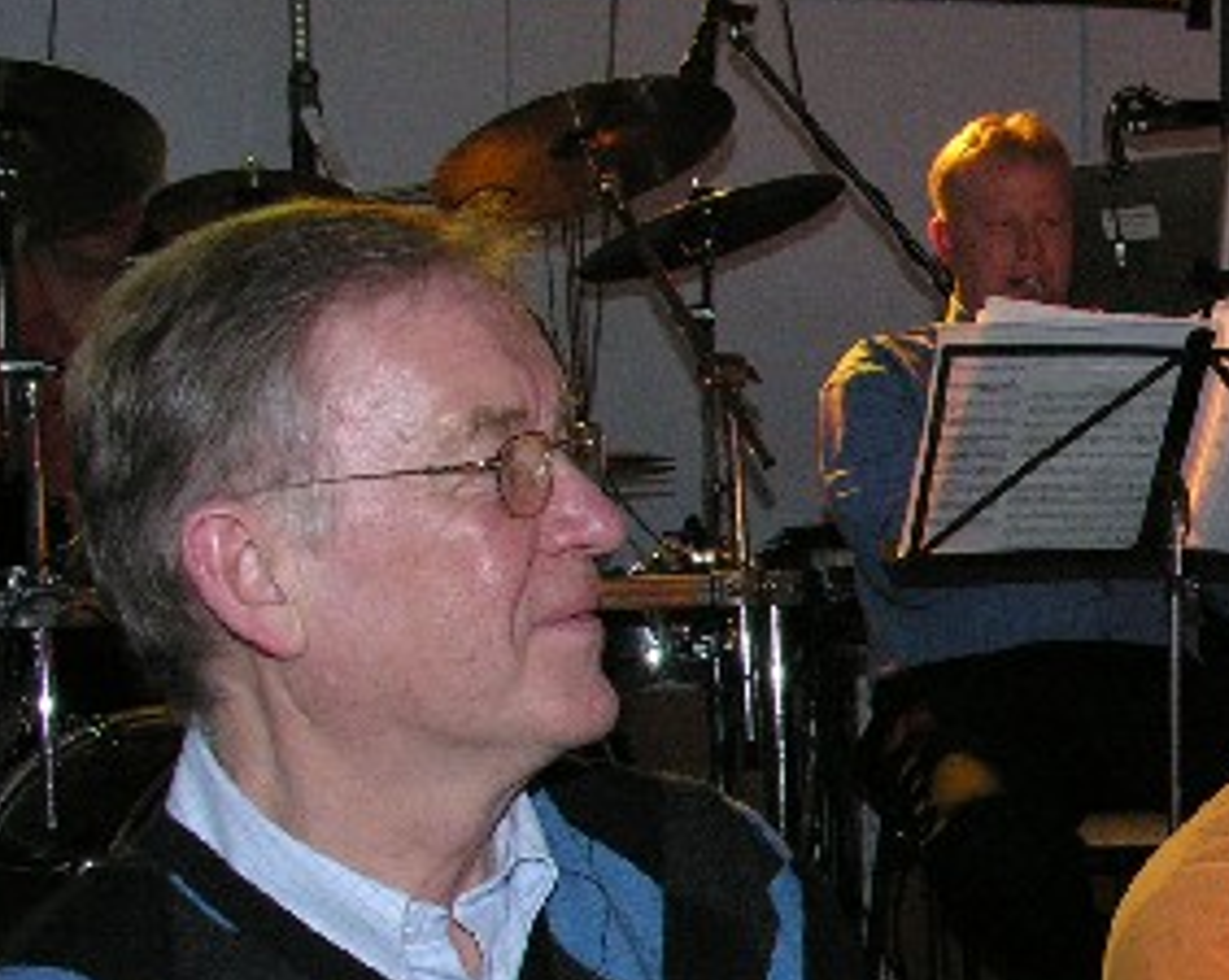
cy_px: 932
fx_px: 3525
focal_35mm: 97
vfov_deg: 15.6
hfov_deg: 18.3
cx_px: 1634
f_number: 4
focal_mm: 8.9
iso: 200
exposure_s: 1/60.1
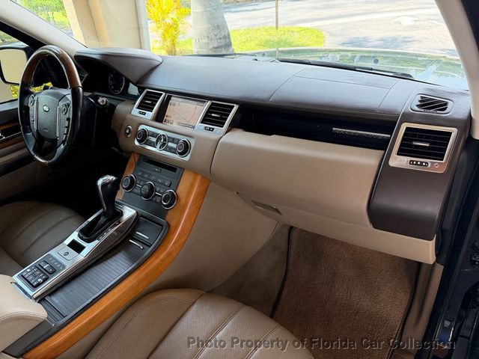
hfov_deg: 71.6
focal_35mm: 24
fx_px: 332
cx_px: 240
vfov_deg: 56.8
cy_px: 180
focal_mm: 6.76
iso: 200
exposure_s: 1/229
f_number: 1.78
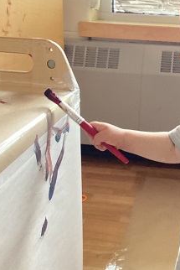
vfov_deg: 39.6
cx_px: 139
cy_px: 126
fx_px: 375
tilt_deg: -17.7
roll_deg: -3.4
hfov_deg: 26.6
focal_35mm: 50
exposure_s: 1/60
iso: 400
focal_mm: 3.3
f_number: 2.4
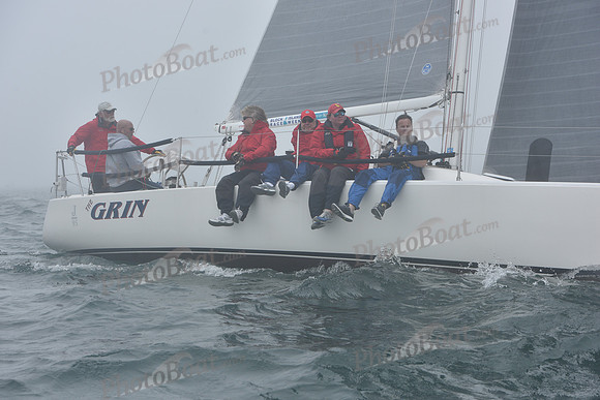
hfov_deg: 23.6
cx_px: 300
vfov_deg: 15.9
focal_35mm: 86
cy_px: 200
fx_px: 1434
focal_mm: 86
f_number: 7.1
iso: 250
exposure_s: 1/800
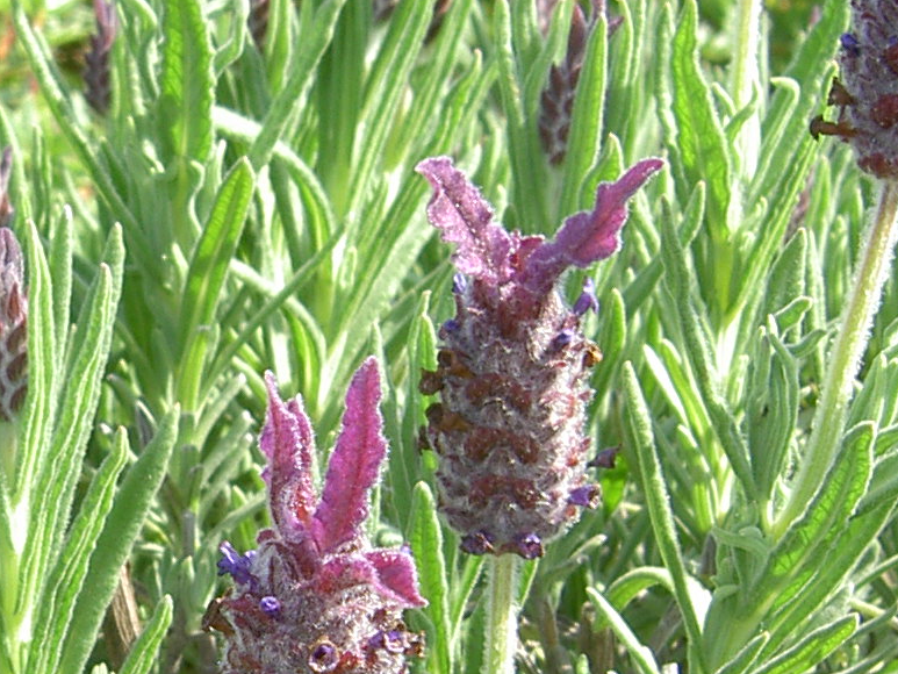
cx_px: 172
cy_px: 523
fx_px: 2958
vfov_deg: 12.9
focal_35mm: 114
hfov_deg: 17.1
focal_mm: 5.6
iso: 50
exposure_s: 1/100
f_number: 4.7
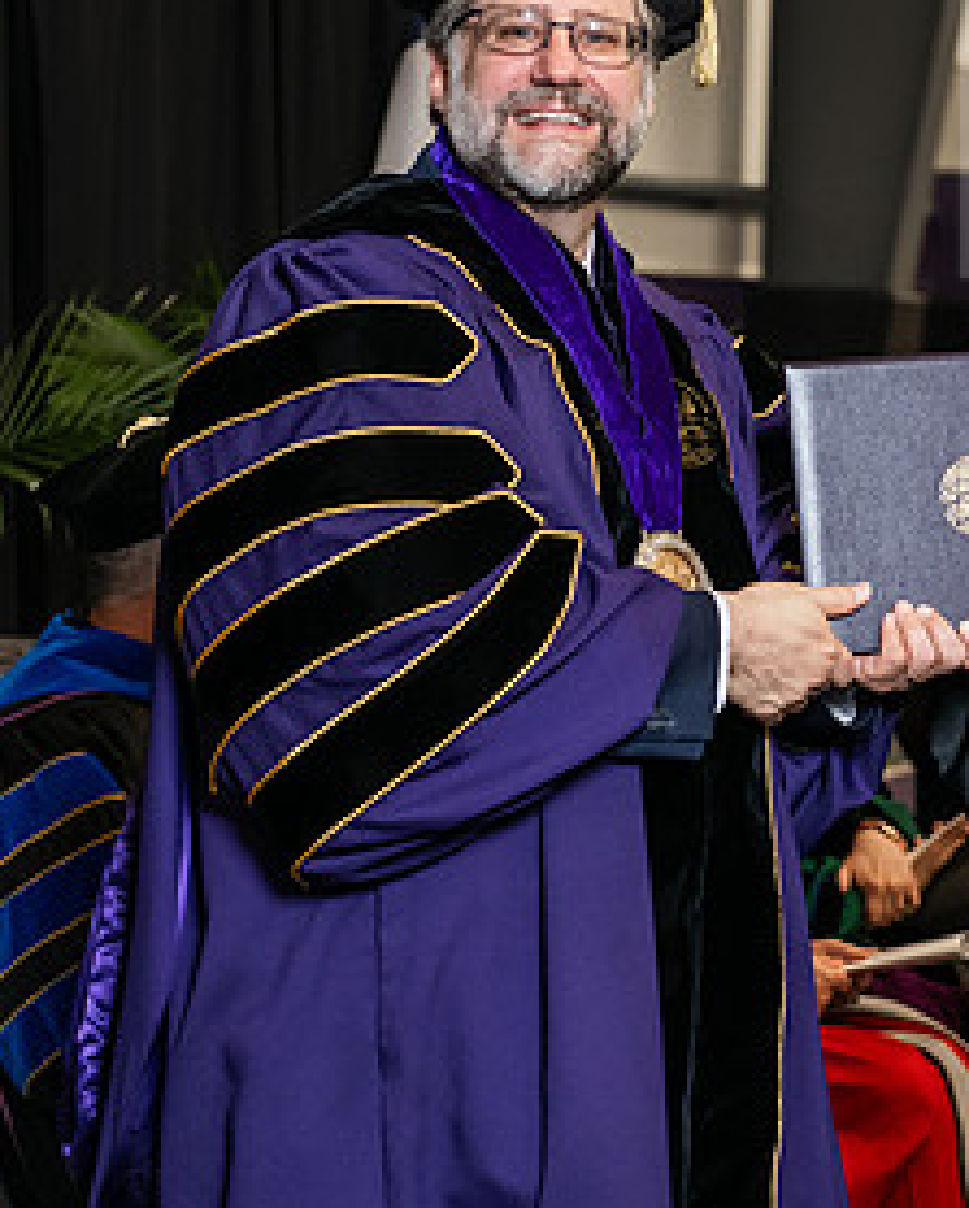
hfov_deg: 11.2
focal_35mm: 137
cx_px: 830
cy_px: 441
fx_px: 4903
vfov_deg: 14.0
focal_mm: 70
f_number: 5
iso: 2000
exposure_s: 1/200
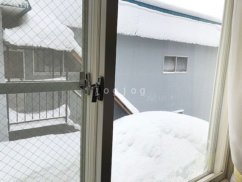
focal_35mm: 28
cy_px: 91
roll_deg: -2.2
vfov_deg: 49.7
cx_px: 121
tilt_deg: -9.8
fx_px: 196
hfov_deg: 63.4
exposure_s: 1/1091
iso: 20
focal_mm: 3.99
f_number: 1.8
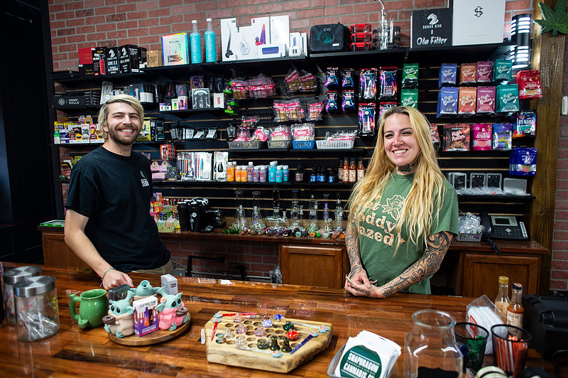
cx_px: 284
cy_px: 189
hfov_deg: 73.8
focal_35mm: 24
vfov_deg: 53.1
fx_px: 378
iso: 1600
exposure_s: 1/80
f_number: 4
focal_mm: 24
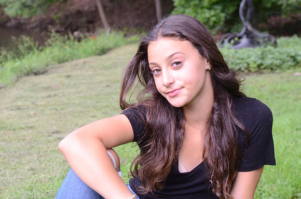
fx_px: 688
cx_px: 150
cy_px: 100
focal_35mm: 82
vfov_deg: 16.5
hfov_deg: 24.7
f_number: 6.3
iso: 1000
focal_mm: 55
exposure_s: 1/80
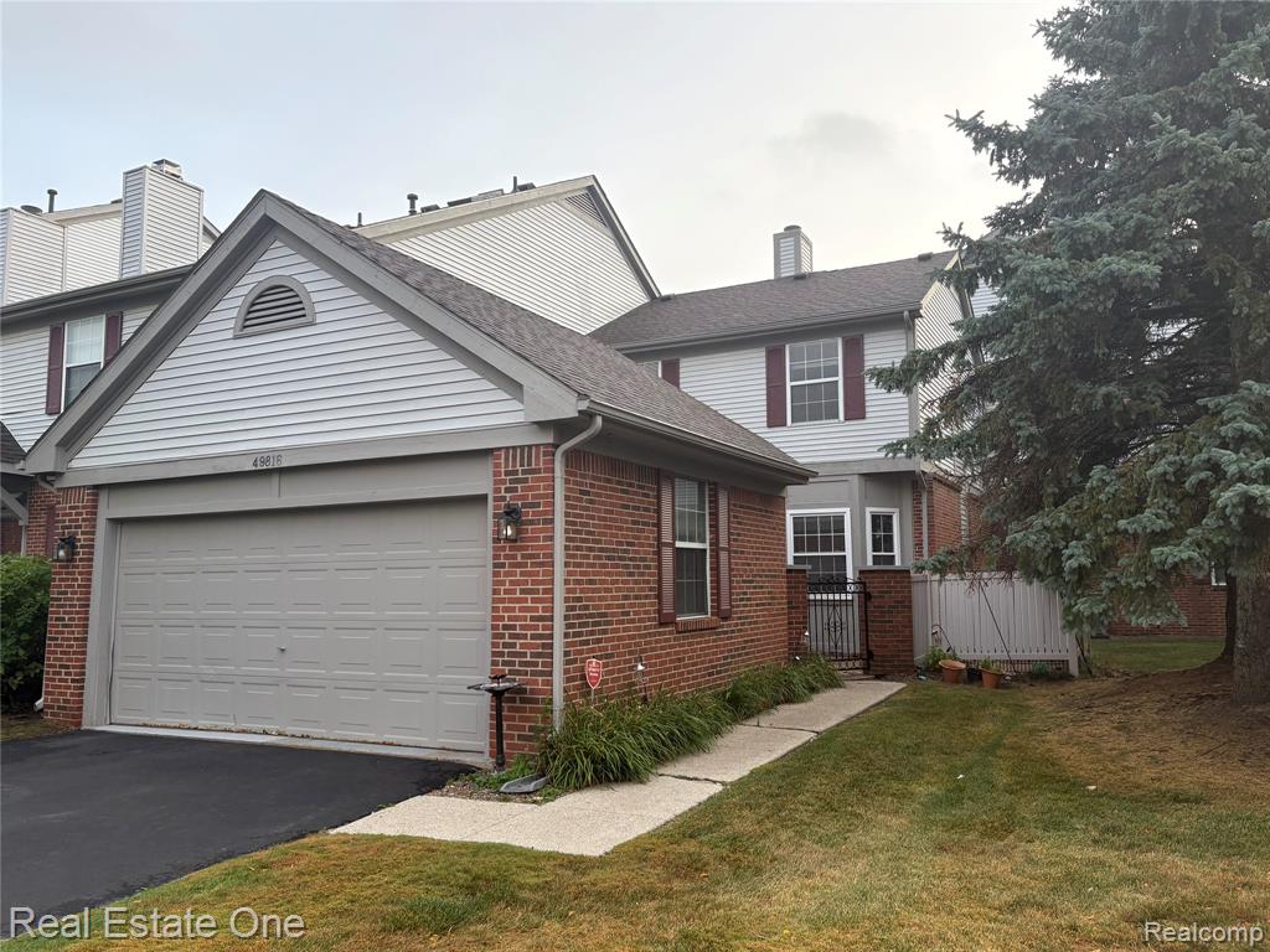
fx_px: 954
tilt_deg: +6.0
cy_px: 476
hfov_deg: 67.3
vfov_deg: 53.1
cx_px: 635
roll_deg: +0.3
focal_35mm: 26
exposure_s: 1/392
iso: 64
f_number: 1.6
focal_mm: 5.96
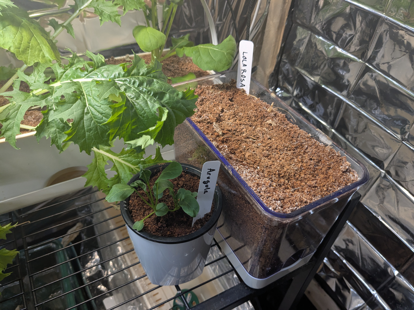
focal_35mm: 27
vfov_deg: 51.4
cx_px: 207
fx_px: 323
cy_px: 155
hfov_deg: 65.3
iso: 97
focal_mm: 4.38
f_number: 1.73
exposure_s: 1/120
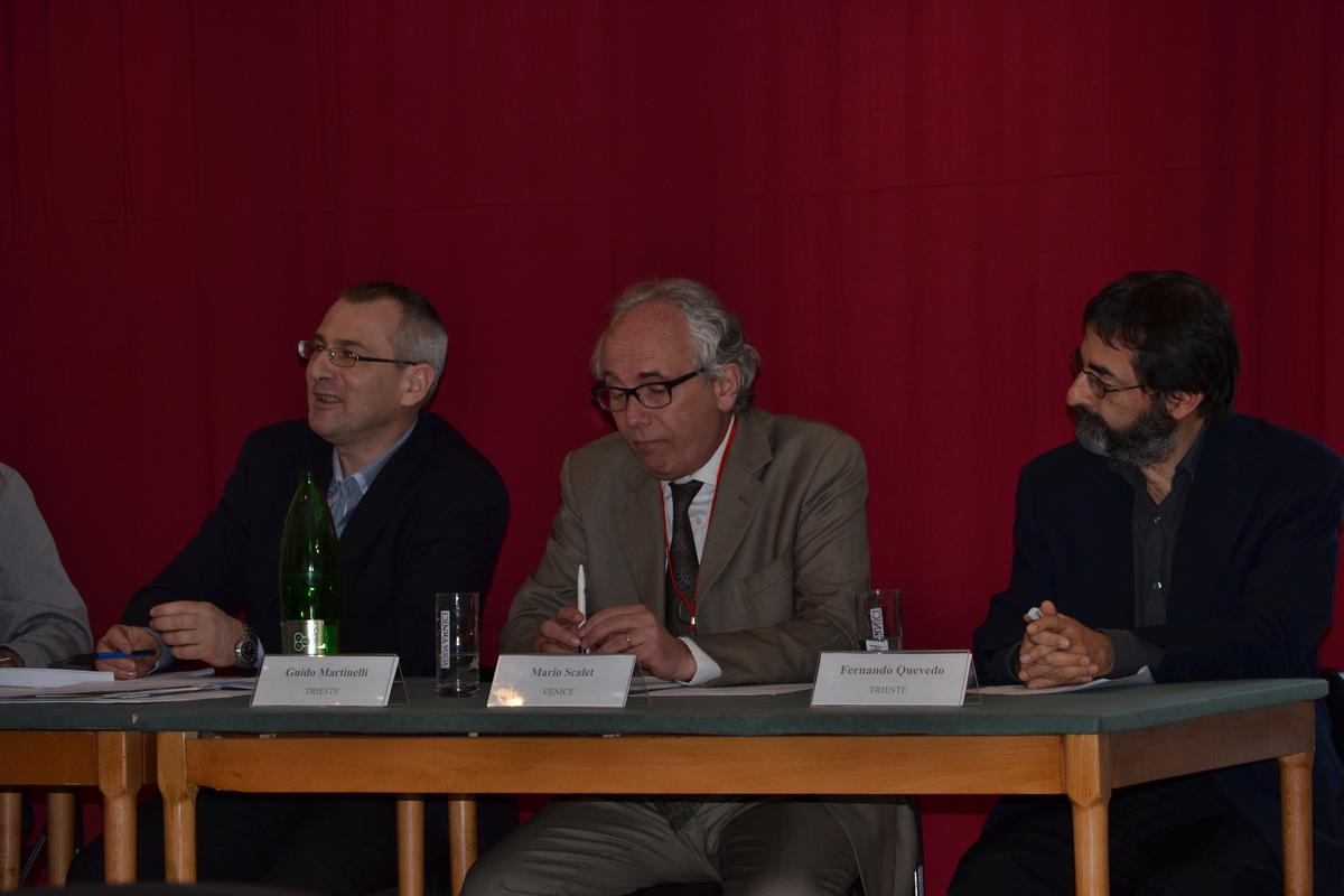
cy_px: 448
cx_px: 672
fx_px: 4480
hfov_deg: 17.1
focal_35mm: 120
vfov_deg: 11.4
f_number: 5.6
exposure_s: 1/60
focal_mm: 80
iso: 200
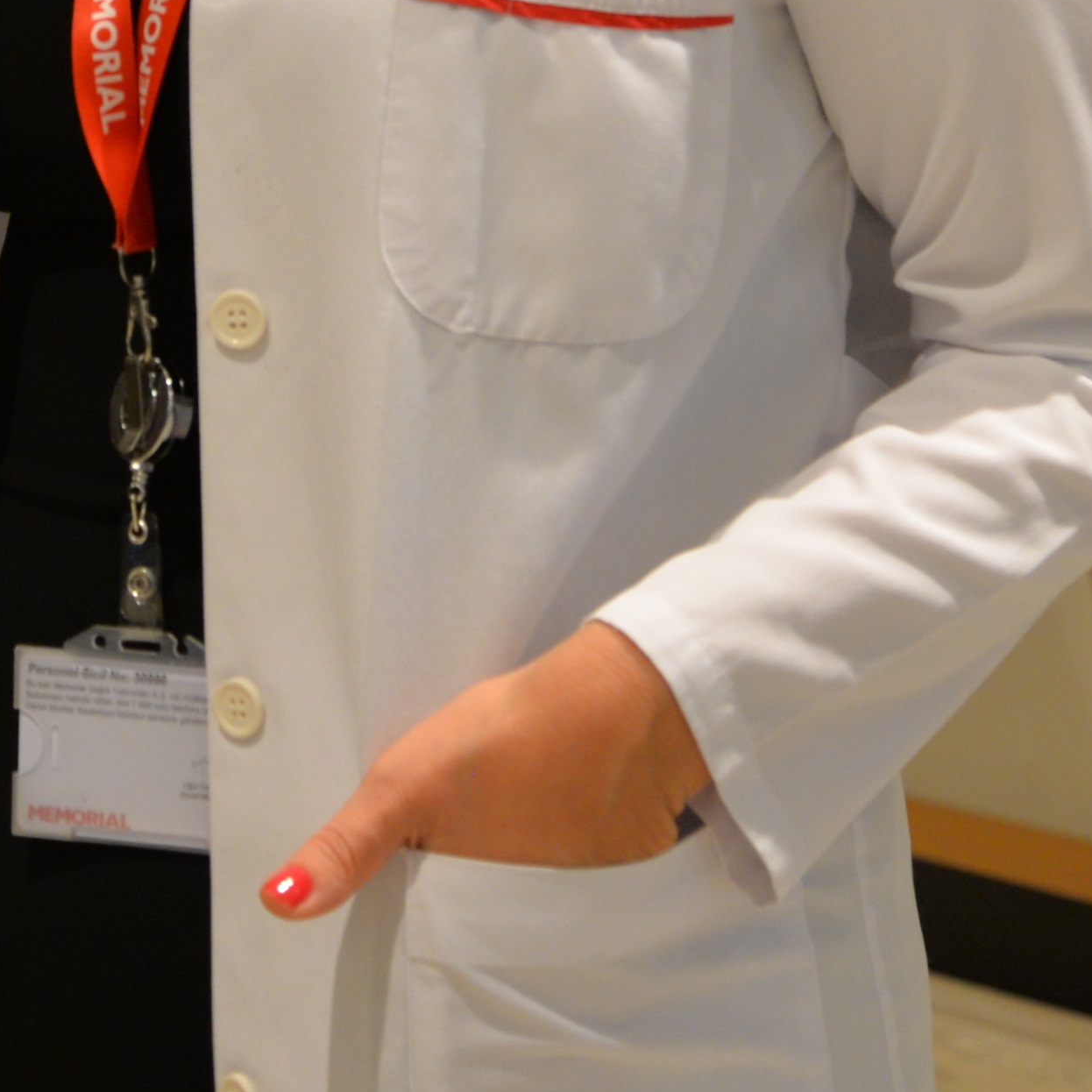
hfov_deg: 8.9
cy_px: -475
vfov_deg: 8.7
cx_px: 528
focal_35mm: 197
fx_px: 7031
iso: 800
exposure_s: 1/50
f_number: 4.2
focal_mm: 48
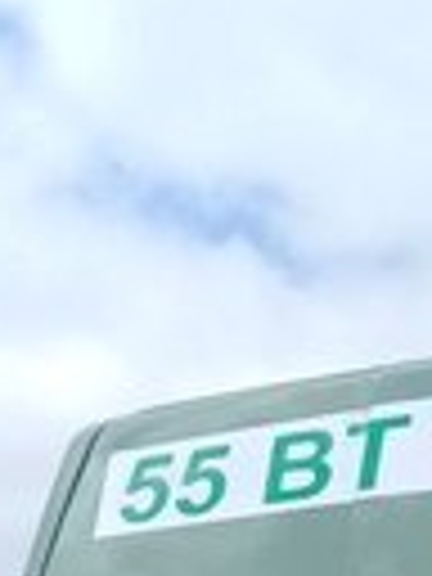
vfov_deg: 14.3
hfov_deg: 11.8
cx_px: 666
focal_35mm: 120
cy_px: 1062
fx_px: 1997
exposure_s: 1/1205
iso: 50
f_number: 2.2
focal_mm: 3.3
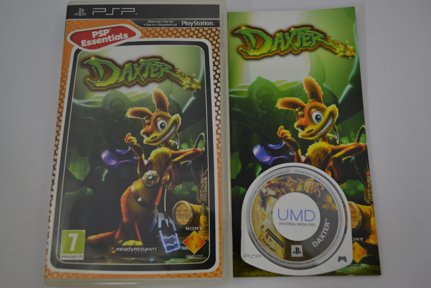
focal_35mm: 33
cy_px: 144
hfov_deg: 57.2
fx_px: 395
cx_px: 216
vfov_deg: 40.0
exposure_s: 1/25
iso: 400
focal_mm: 22
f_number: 4
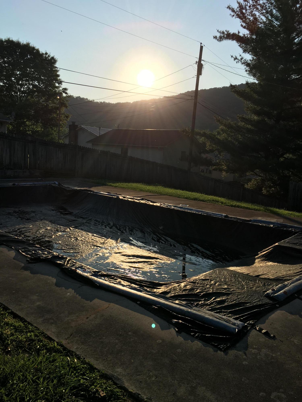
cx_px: 151
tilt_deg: -8.5
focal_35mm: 29
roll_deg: -1.1
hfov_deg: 48.2
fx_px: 337
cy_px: 201
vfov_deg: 61.7
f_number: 2.2
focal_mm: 4.15
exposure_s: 1/2137
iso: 25
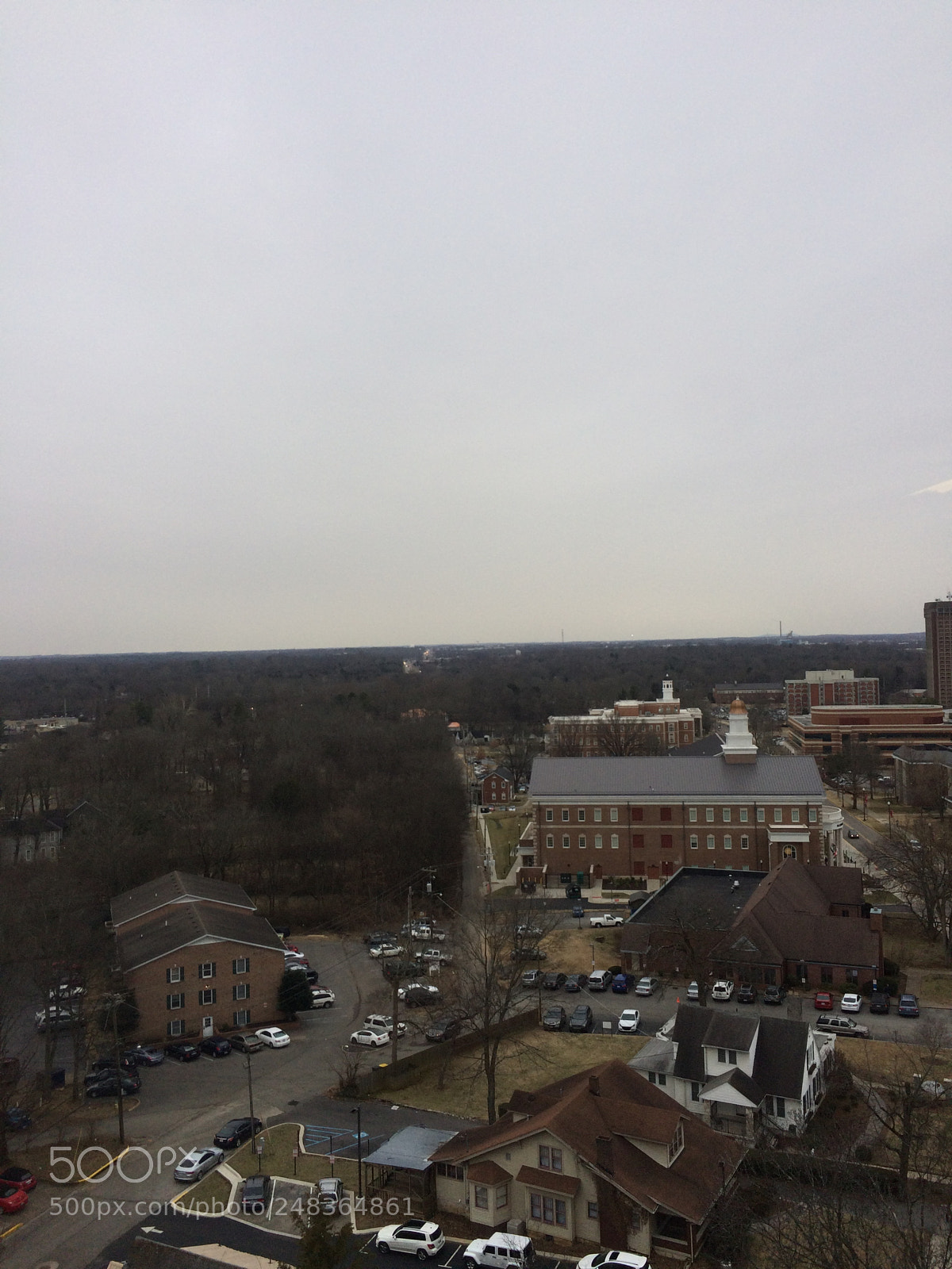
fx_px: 1063
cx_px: 476
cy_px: 634
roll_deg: +1.4
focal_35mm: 29
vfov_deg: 61.7
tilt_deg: -2.0
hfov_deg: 48.2
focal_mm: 4.15
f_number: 2.2
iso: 50
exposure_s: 1/120
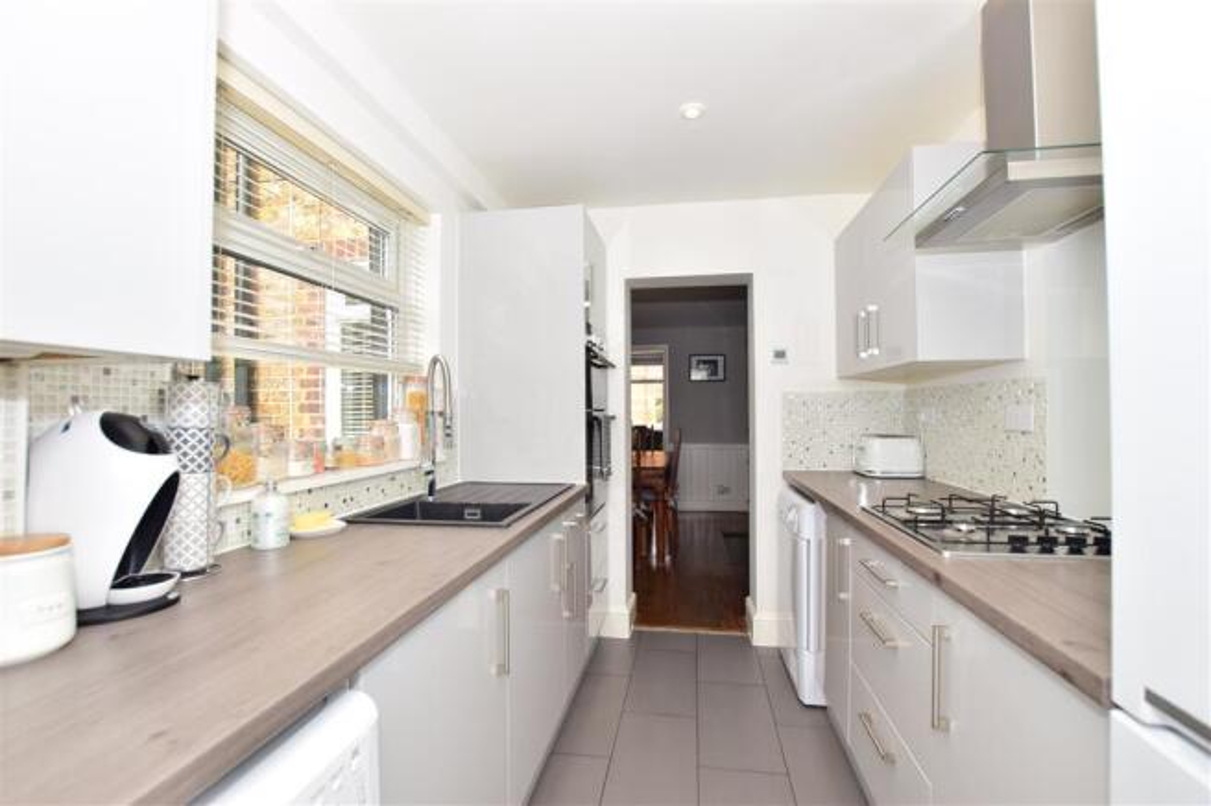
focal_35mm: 15
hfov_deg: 100.4
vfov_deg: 77.3
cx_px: 606
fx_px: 504
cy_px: 403
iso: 400
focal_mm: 10
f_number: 8
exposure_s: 1/200
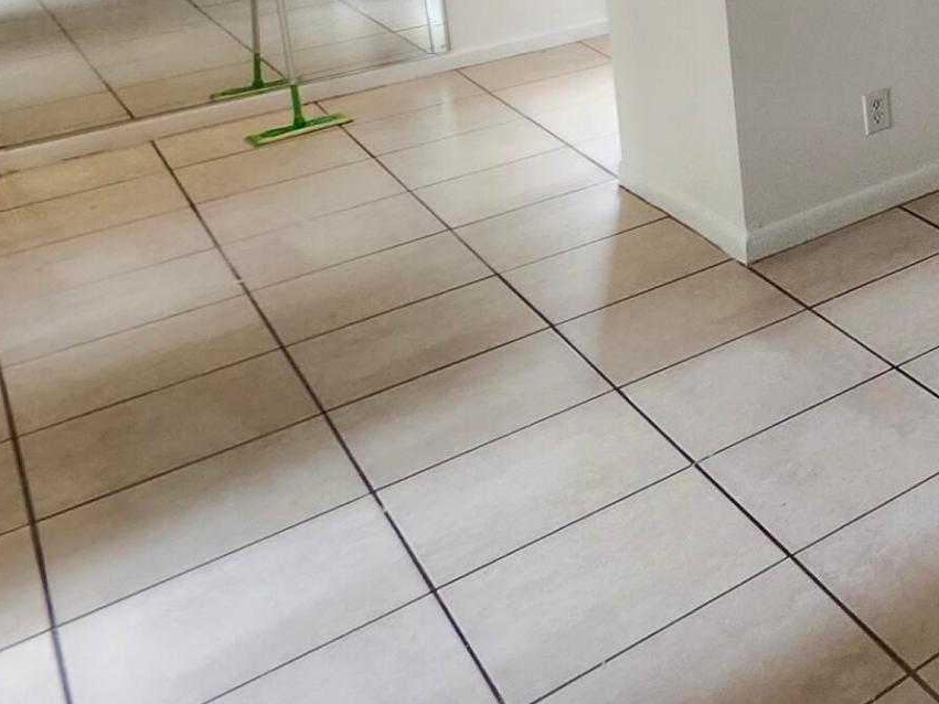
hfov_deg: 26.8
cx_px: 1477
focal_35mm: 44
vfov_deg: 27.0
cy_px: -239
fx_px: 1193
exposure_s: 1/40
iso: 320
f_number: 2.2
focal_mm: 1.74
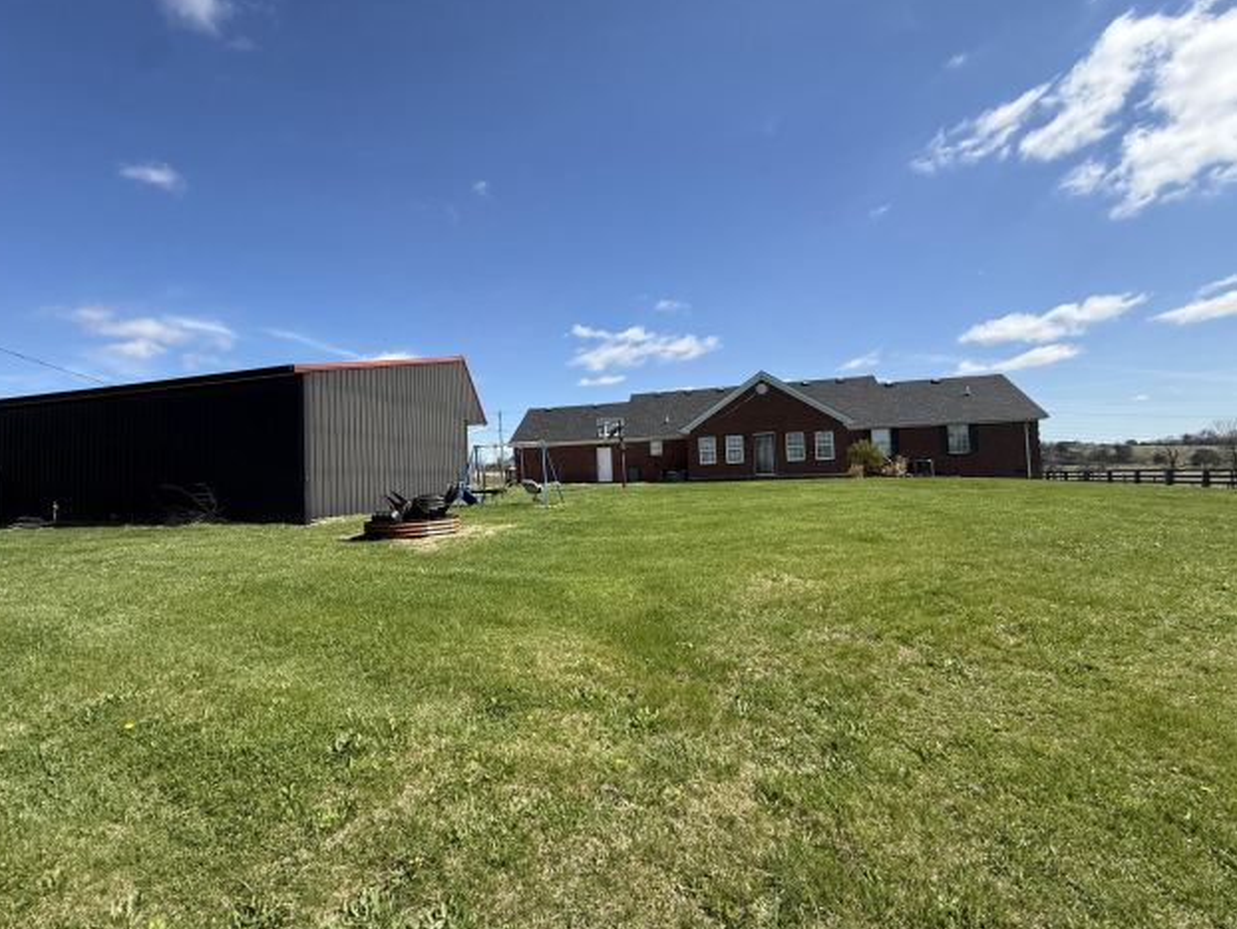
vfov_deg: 81.8
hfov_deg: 98.0
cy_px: 454
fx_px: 536
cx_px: 576
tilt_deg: +2.5
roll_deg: +2.2
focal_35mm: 15
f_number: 2.2
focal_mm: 2.22
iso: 50
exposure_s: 1/1613
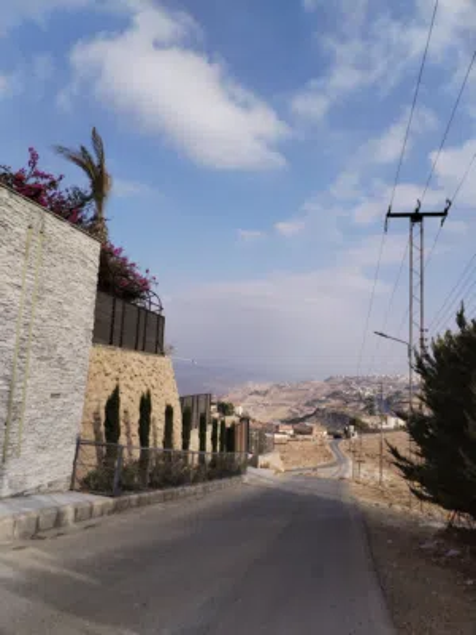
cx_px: 238
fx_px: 532
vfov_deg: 61.7
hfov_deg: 48.2
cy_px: 318
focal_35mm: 29
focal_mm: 4.75
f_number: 1.8
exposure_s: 1/2258
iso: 120
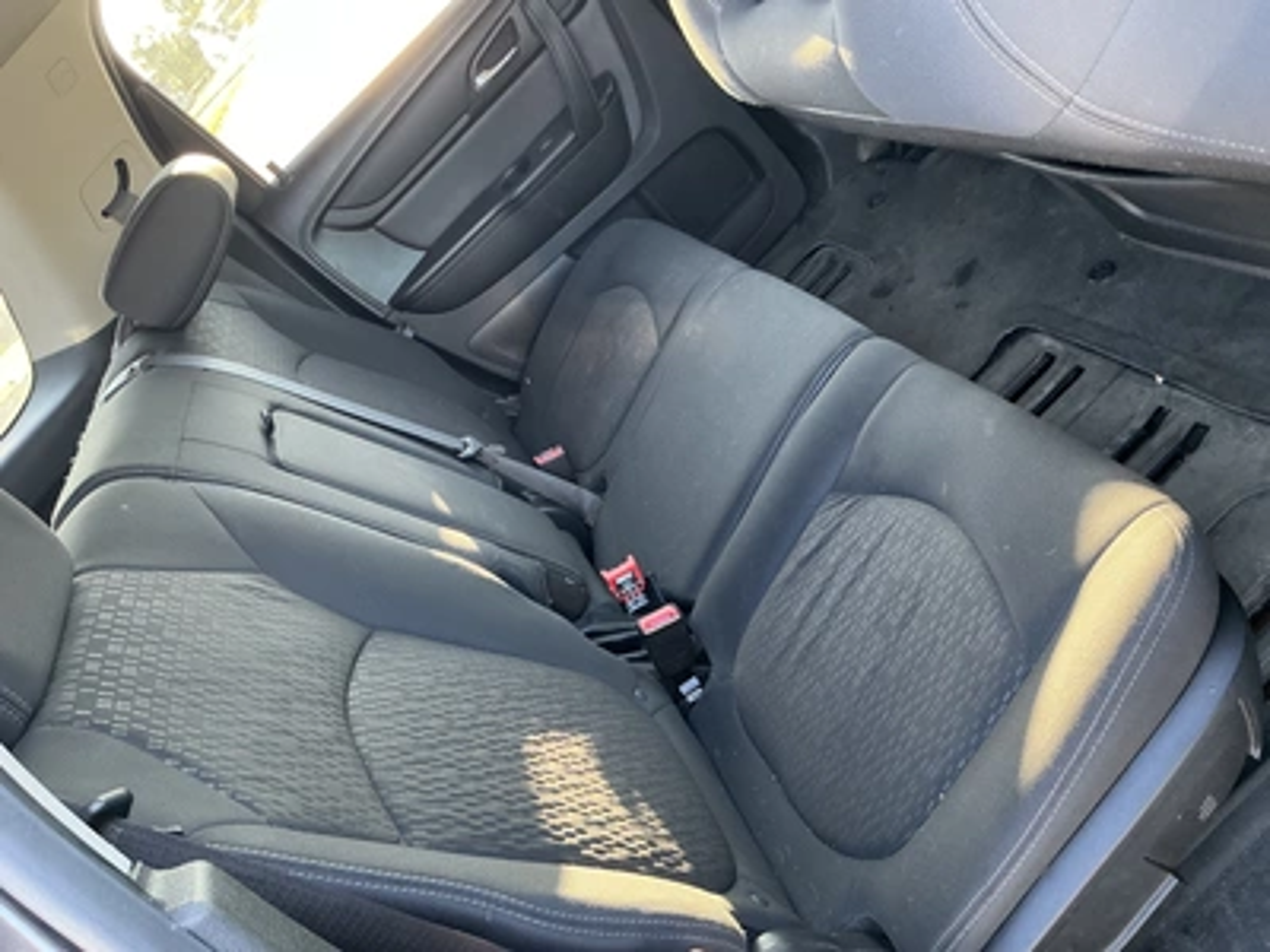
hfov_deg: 63.4
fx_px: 1027
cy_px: 476
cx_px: 635
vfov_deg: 49.7
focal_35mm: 28
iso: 200
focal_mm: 3
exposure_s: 1/60
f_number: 1.8
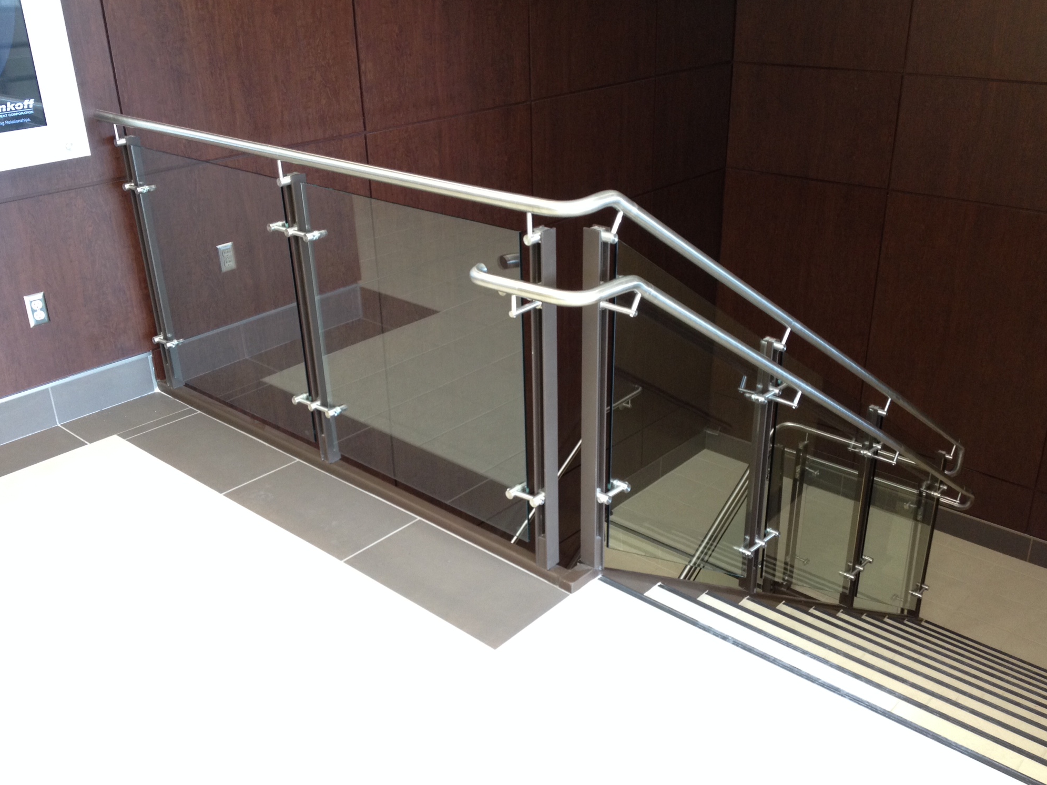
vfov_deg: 39.7
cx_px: 519
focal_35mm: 36
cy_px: 391
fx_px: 1089
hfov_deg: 51.4
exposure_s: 1/20
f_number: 2.4
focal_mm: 4.28
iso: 100
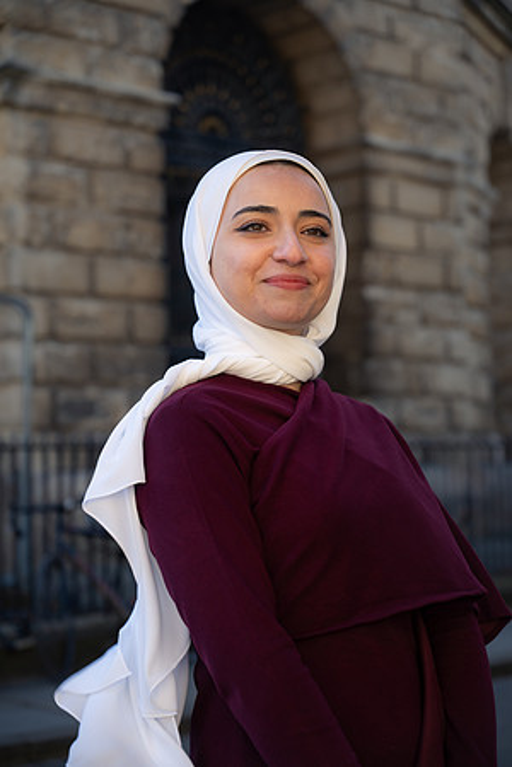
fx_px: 1493
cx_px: 256
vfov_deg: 28.8
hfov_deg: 19.5
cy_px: 384
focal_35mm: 70
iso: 100
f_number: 4
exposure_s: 1/250
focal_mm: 70
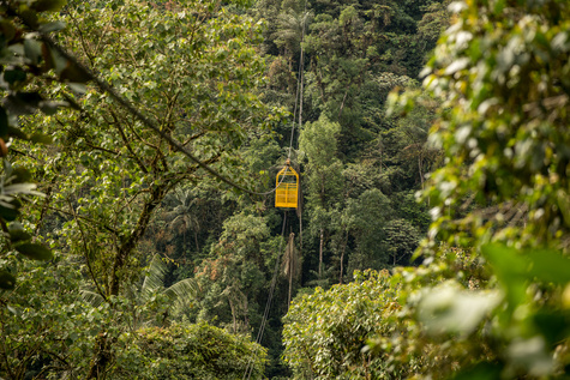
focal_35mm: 200
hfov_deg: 10.3
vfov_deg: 6.9
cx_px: 285
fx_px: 3167
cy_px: 190
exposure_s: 1/250
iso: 100
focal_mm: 200
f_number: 5
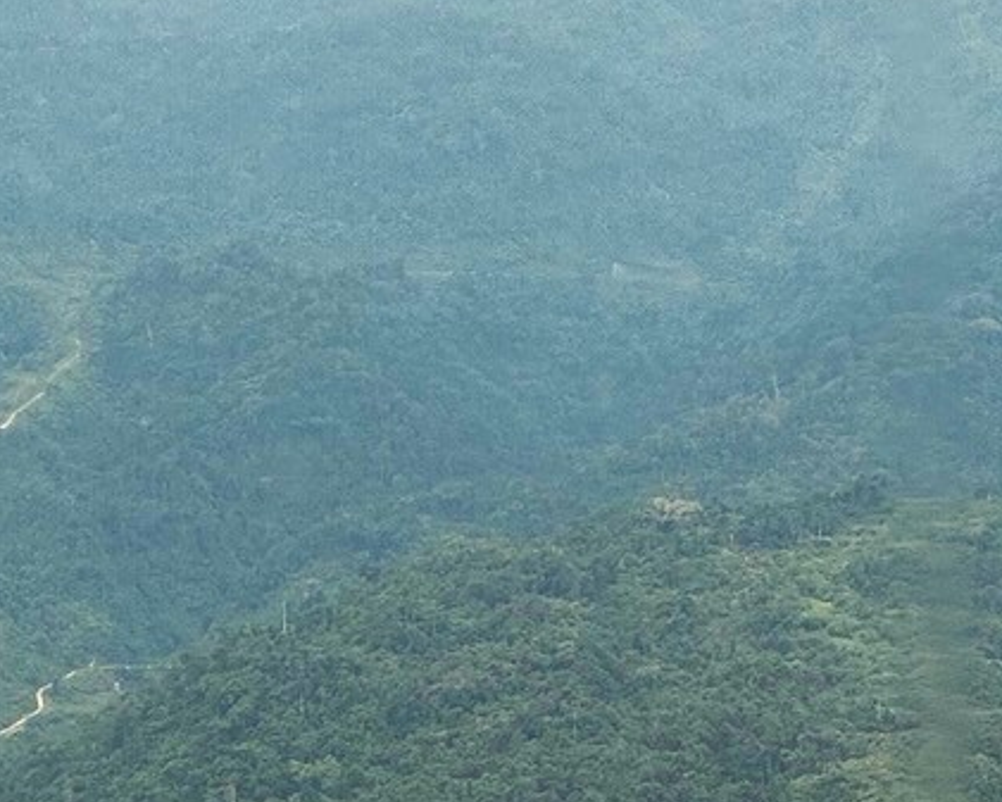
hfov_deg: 8.1
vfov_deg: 6.5
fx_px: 7060
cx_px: 635
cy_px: 727
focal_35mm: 238
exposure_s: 1/272
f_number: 2.8
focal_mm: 9
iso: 32
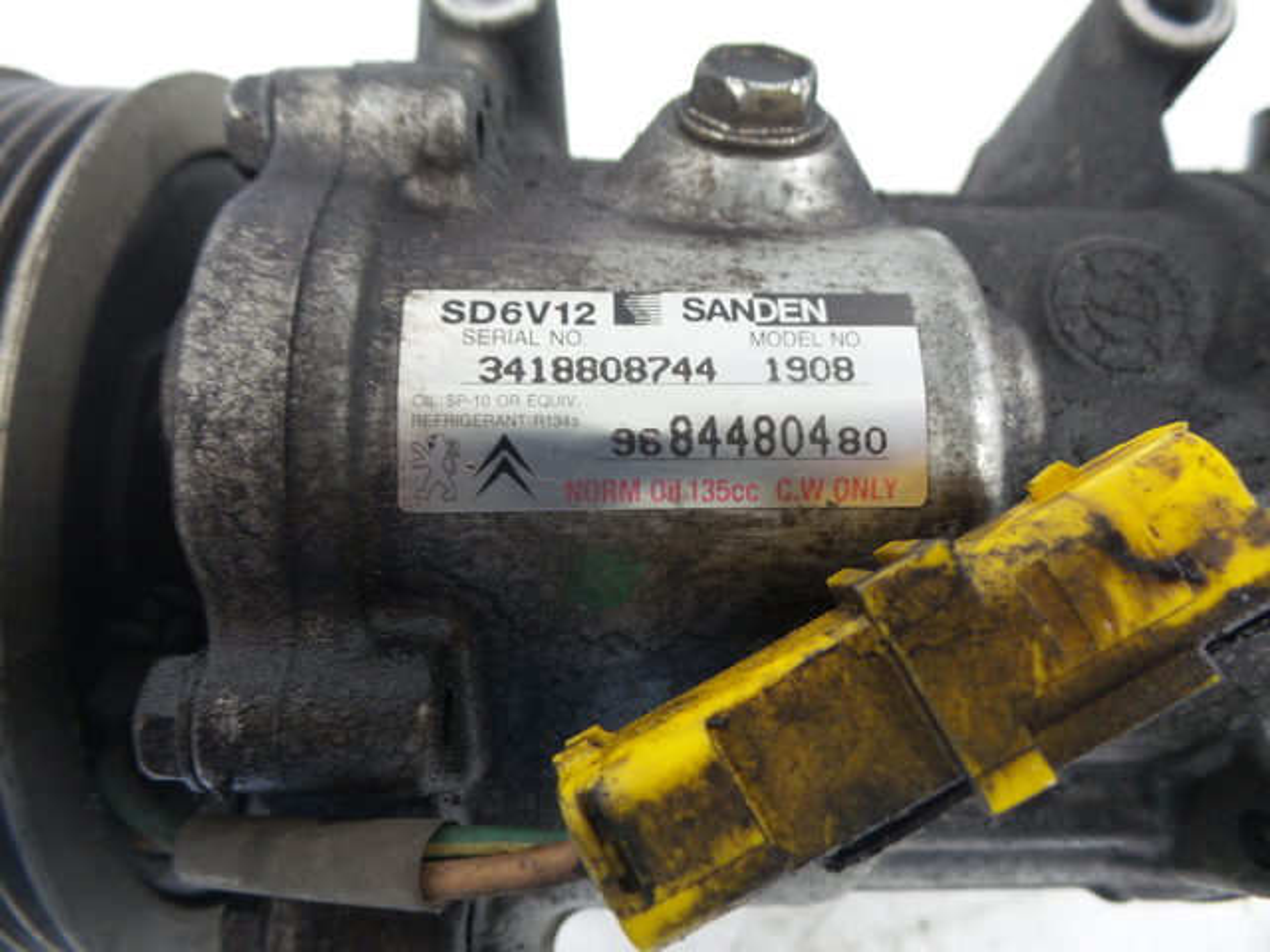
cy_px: 476
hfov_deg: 73.9
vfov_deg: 58.9
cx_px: 635
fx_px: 844
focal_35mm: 23
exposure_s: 1/30
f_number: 2.8
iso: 160
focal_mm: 4.1
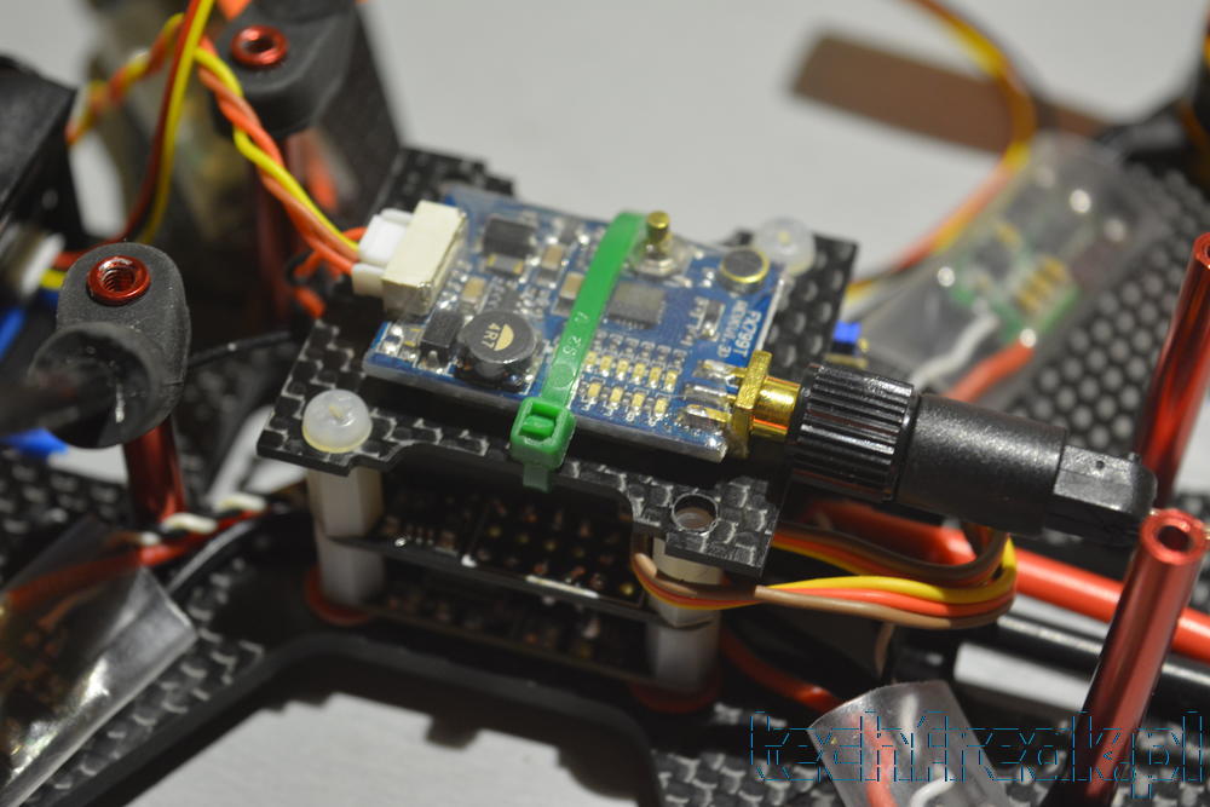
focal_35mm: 72
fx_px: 2420
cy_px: 404
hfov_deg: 28.1
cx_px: 605
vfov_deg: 18.9
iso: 800
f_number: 5.3
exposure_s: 1/40
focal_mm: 48
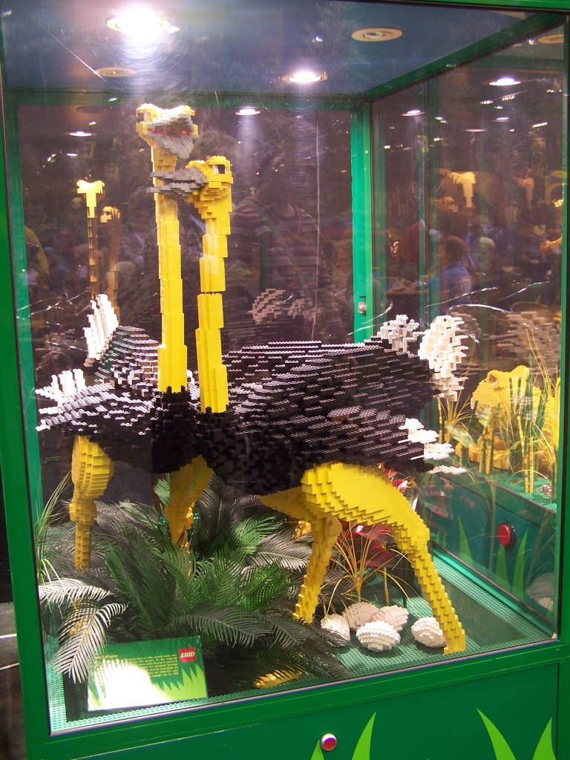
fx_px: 834
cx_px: 285
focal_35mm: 38
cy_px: 380
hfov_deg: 37.7
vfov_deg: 49.0
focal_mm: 6.3
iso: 80
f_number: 2.8
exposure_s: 1/2
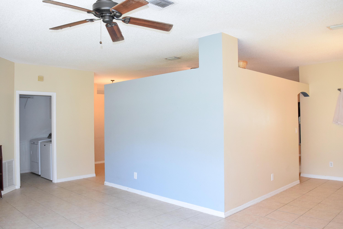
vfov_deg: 43.6
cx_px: 172
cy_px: 114
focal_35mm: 30
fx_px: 286
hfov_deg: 61.9
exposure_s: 1/160
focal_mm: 20
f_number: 7.1
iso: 3200
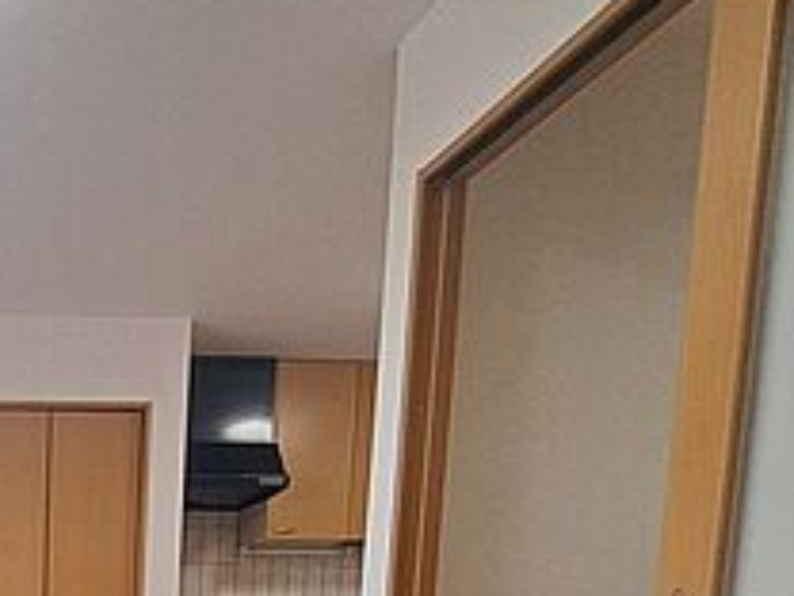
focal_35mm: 40
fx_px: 917
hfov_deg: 38.2
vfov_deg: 28.6
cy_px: 798
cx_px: -95
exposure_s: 1/50
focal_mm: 1.74
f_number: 2.2
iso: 80
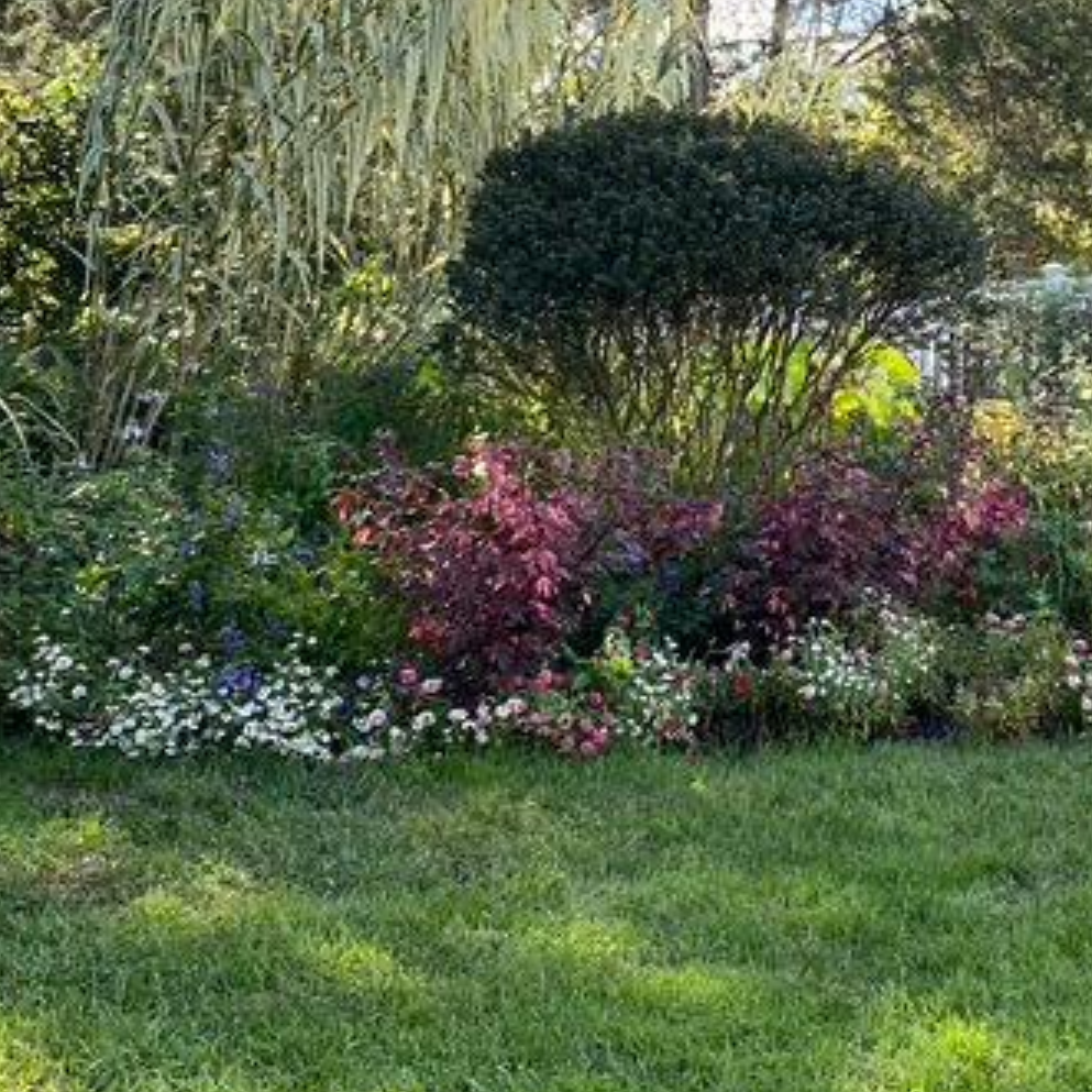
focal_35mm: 71
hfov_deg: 23.2
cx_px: 1132
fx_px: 2534
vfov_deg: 23.9
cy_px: 185
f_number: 1.8
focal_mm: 4.25
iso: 32
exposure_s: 1/487
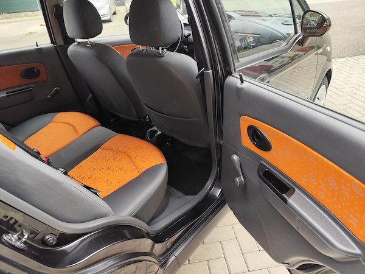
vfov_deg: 58.9
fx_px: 243
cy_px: 137
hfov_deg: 73.9
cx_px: 182
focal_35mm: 23
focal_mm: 6.19
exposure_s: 1/169
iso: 50
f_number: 1.65
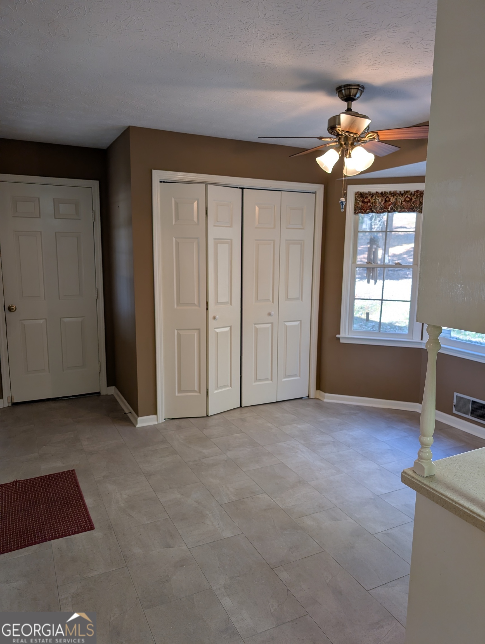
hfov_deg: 56.9
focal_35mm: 24
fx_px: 447
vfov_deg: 71.5
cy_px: 322
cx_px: 242
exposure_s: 1/40
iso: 28
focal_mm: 6.9
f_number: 1.68
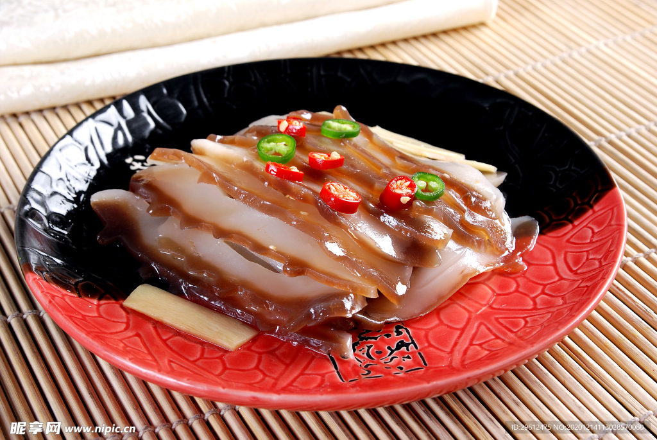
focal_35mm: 75
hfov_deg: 27.0
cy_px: 220
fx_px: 1370
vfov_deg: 18.2
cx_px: 328
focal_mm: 50
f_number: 9
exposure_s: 1/125
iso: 100
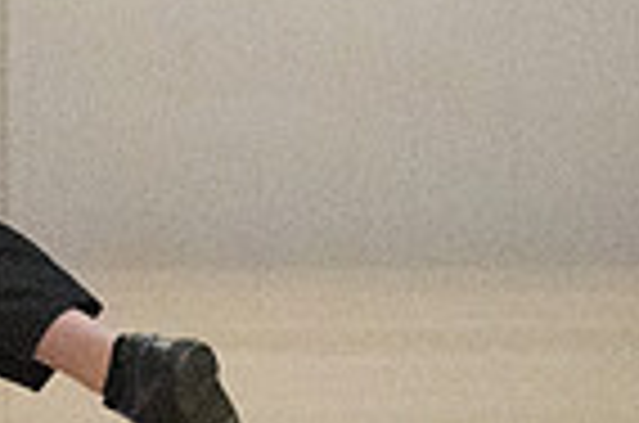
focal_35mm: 504
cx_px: -387
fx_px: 8926
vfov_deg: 2.7
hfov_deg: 4.1
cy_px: 50
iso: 10000
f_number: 4
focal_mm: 82
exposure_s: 1/1250
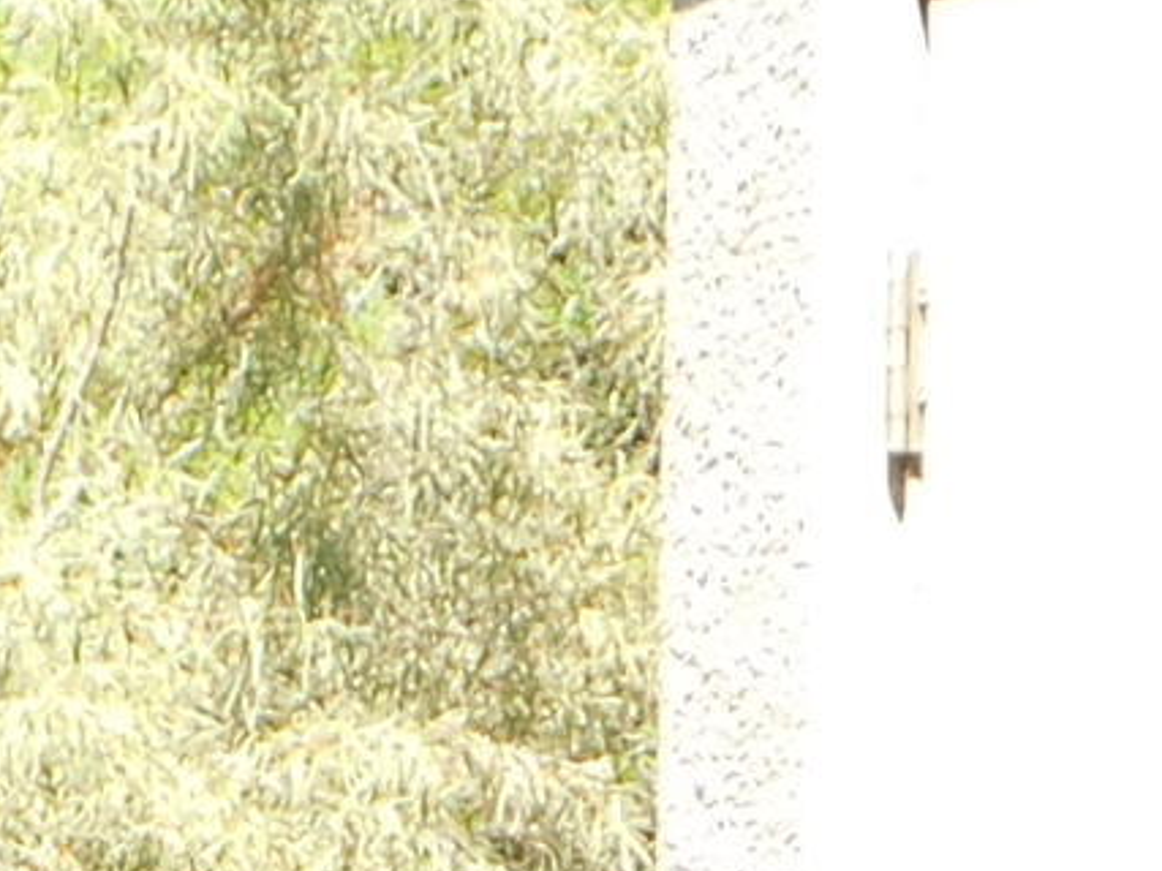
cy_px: 3057
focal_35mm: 253
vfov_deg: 5.4
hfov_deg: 7.8
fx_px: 8490
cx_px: -278
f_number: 3.5
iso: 125
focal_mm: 6.3
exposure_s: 1/250
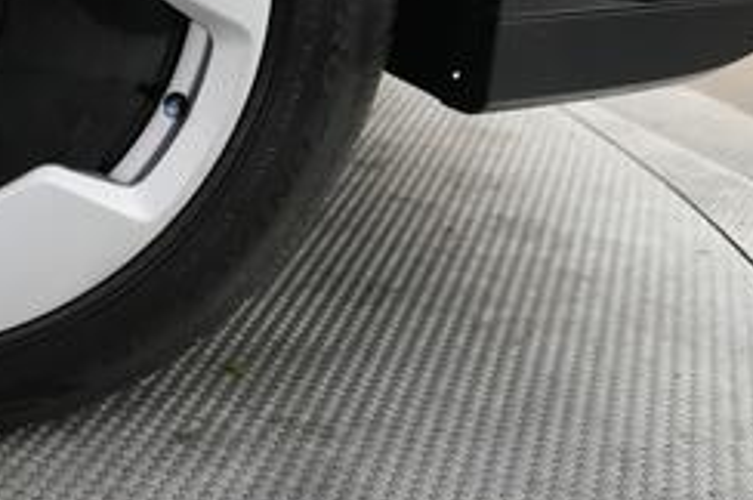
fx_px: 1316
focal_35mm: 63
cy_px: -34
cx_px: -120
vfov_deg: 20.6
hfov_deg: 28.3
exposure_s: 1/160
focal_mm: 24
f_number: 2.8
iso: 3200
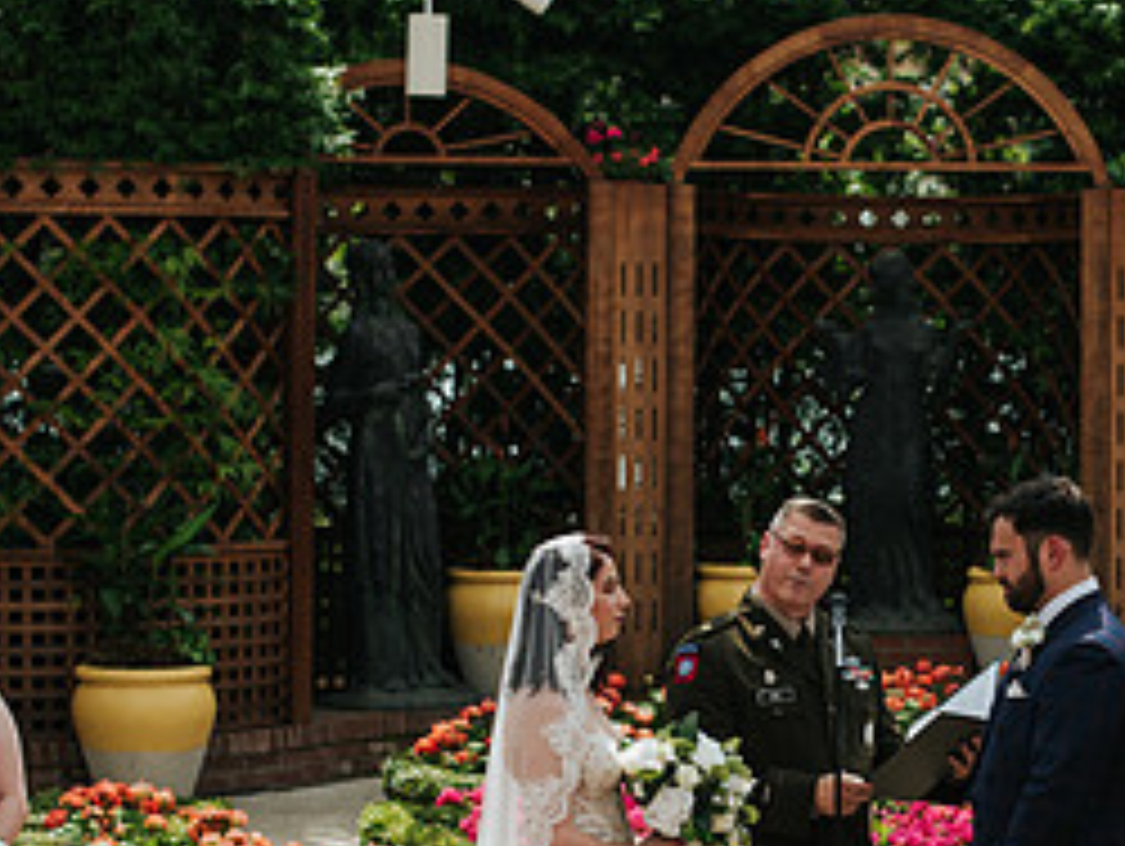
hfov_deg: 17.2
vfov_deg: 12.9
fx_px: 3708
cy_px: 695
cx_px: 810
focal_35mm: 114
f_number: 3.5
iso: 125
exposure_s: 1/1000
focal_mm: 50
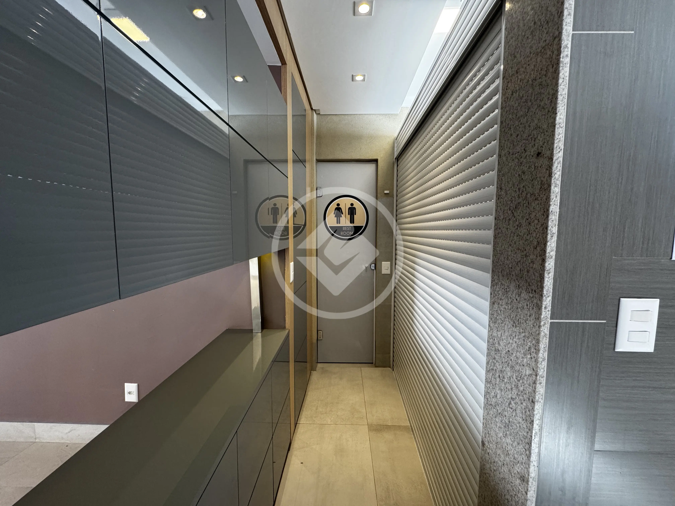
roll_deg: +0.2
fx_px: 273
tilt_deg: -4.5
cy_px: 253
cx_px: 338
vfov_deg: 85.7
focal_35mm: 14
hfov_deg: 102.1
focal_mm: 2.22
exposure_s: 1/120
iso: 200
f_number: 2.2
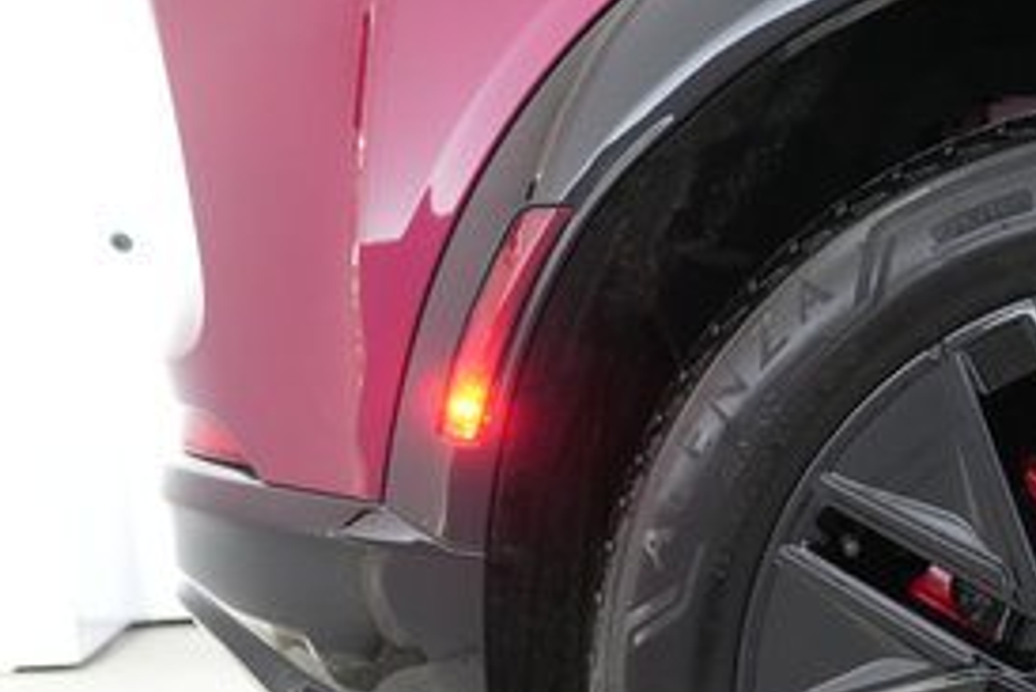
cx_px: 1183
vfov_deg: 23.1
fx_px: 1612
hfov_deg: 31.1
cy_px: 707
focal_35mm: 56
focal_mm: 24
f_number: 2.8
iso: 6400
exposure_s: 1/160
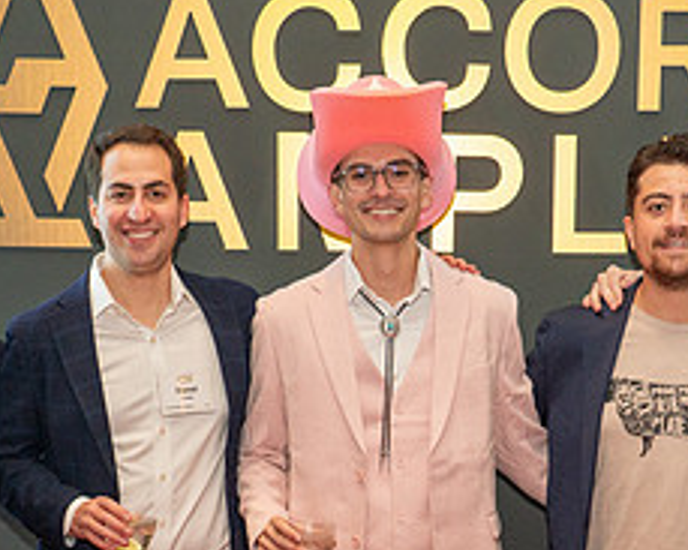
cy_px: 564
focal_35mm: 81
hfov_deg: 23.5
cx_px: 403
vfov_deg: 18.4
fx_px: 1649
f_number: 5.6
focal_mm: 34
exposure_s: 1/100
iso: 1600
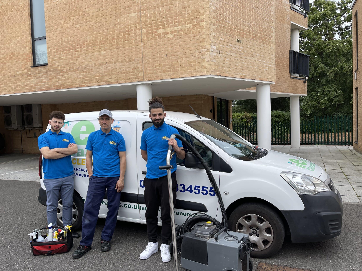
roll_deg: +1.8
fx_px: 282
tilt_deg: -3.7
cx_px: 180
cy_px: 135
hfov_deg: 65.3
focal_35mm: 27
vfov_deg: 51.4
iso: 32
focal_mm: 5.1
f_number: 1.6
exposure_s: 1/1439
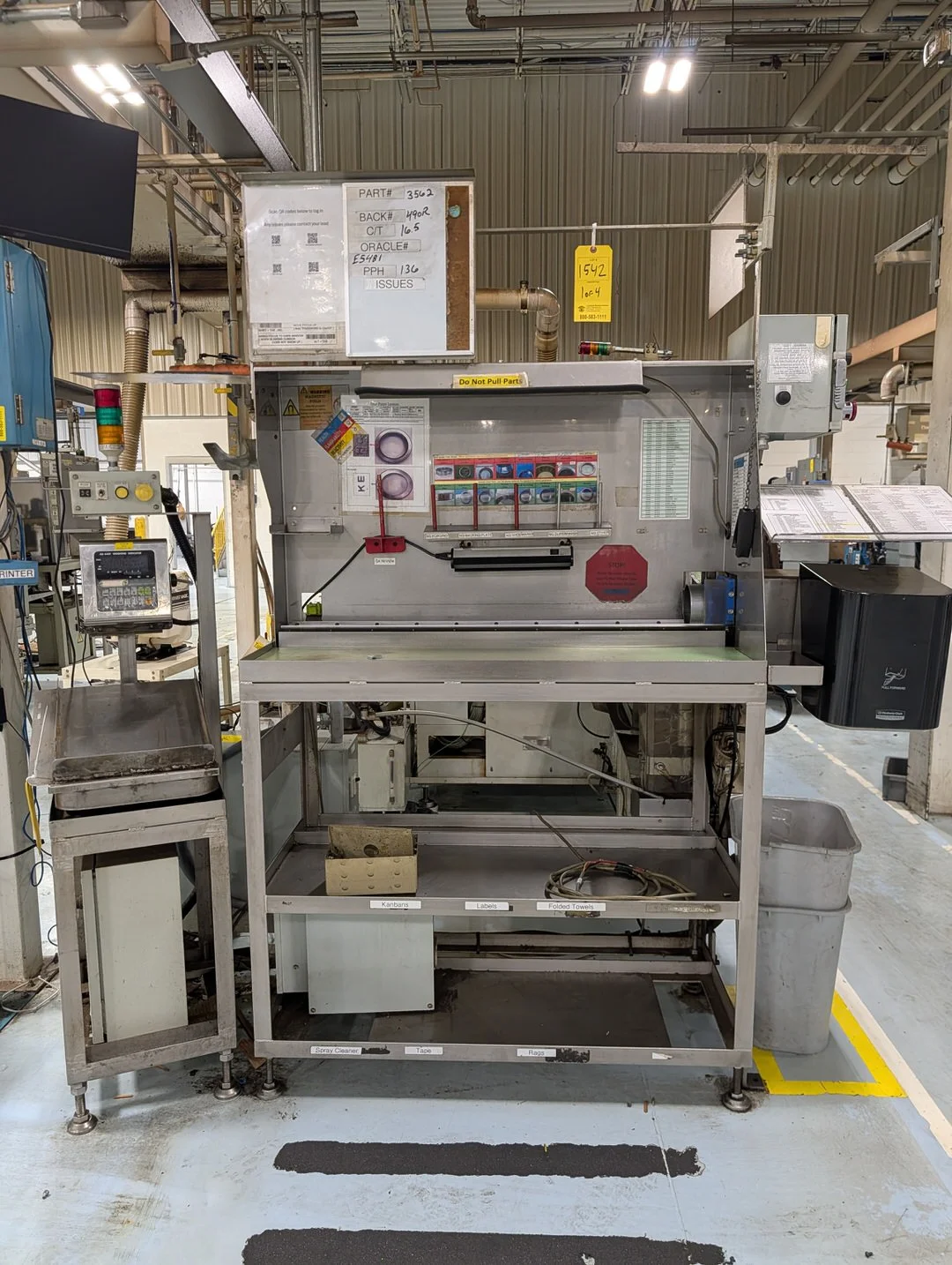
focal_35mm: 24
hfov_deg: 56.9
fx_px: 878
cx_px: 476
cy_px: 632
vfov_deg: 71.5
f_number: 1.68
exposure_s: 1/259
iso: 463
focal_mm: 6.9
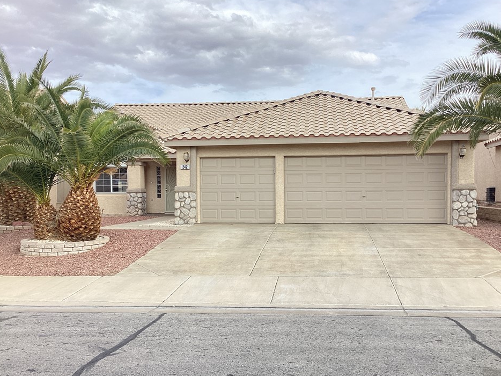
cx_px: 261
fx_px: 492
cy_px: 201
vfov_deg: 41.8
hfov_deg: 54.0
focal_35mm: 34
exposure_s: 1/411
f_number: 2.4
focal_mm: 3.3
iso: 25
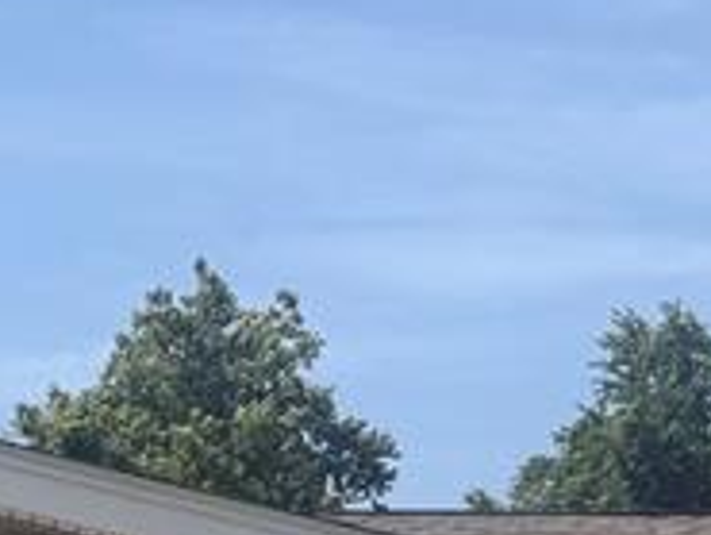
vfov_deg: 10.7
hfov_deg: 14.0
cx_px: -315
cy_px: 820
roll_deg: +0.3
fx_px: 2734
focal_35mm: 133
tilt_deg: +4.7
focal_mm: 6.76
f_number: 1.78
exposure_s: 1/4405
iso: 80
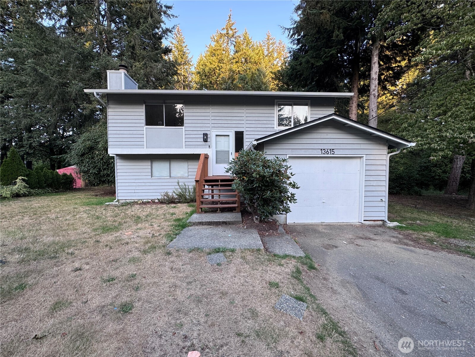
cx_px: 238
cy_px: 178
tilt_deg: -3.2
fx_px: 192
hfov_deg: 102.1
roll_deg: +0.4
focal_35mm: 14
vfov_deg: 85.7
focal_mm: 2.22
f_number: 2.2
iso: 50
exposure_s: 1/99
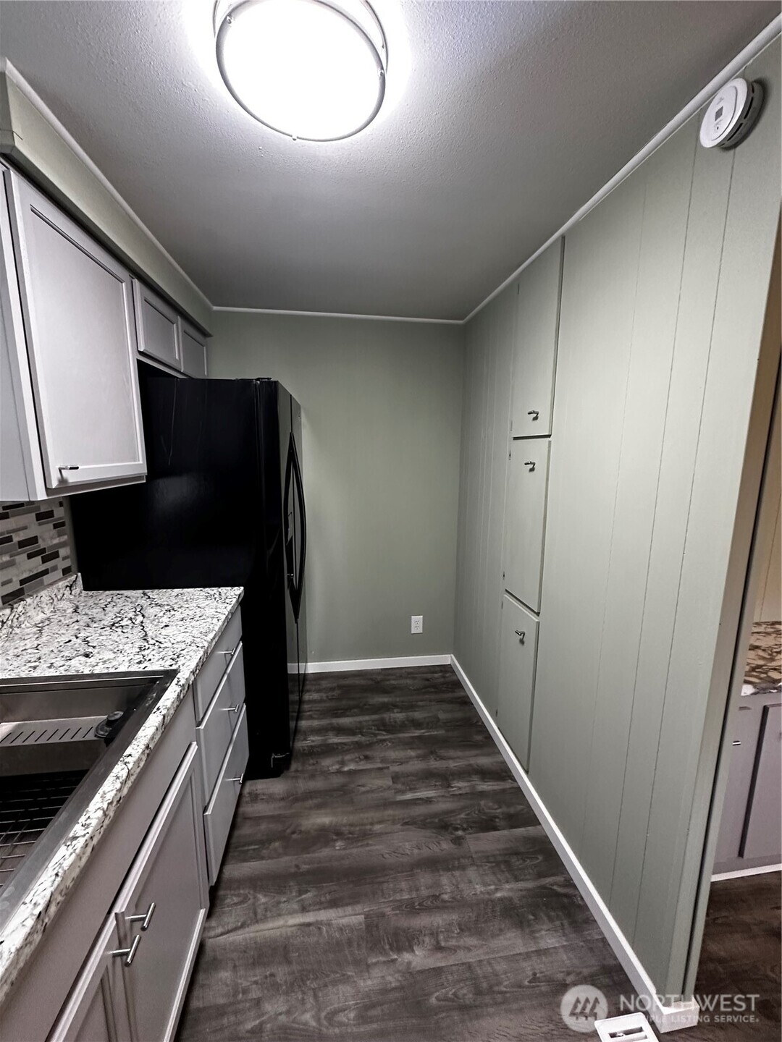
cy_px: 521
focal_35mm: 14
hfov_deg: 85.7
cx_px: 391
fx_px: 422
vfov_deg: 102.1
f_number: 2.2
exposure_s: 1/60
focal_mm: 2.22
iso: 400
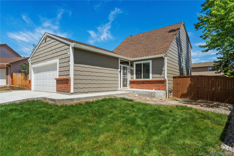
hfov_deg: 85.4
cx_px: 117
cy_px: 78
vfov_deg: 63.2
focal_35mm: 20
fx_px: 127
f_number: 9
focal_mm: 19.5
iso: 400
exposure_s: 1/1000
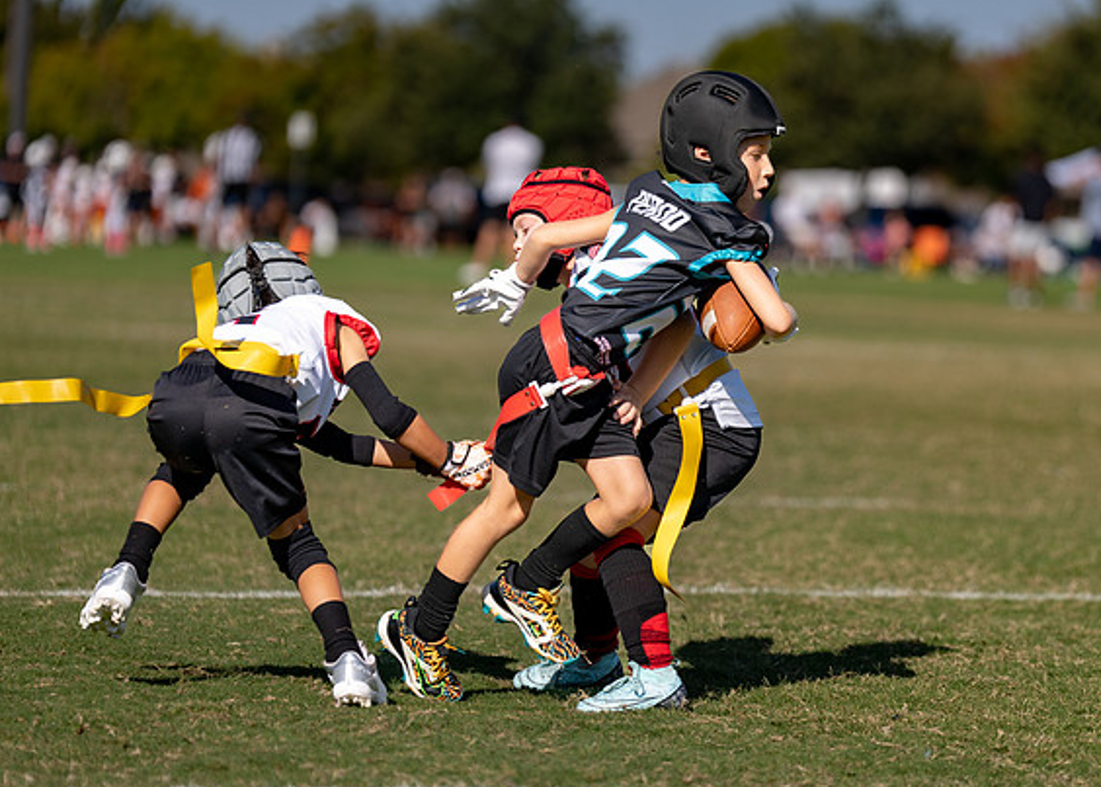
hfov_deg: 10.3
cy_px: 373
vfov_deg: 7.4
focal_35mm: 195
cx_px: 679
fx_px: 6098
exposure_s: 1/3200
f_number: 2.8
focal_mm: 144
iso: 100
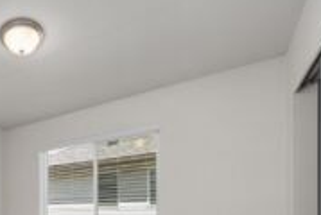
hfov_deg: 53.2
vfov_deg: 39.5
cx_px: 16
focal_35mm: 29
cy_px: 218
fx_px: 259
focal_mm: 13
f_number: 7.1
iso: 1000
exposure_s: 1/8
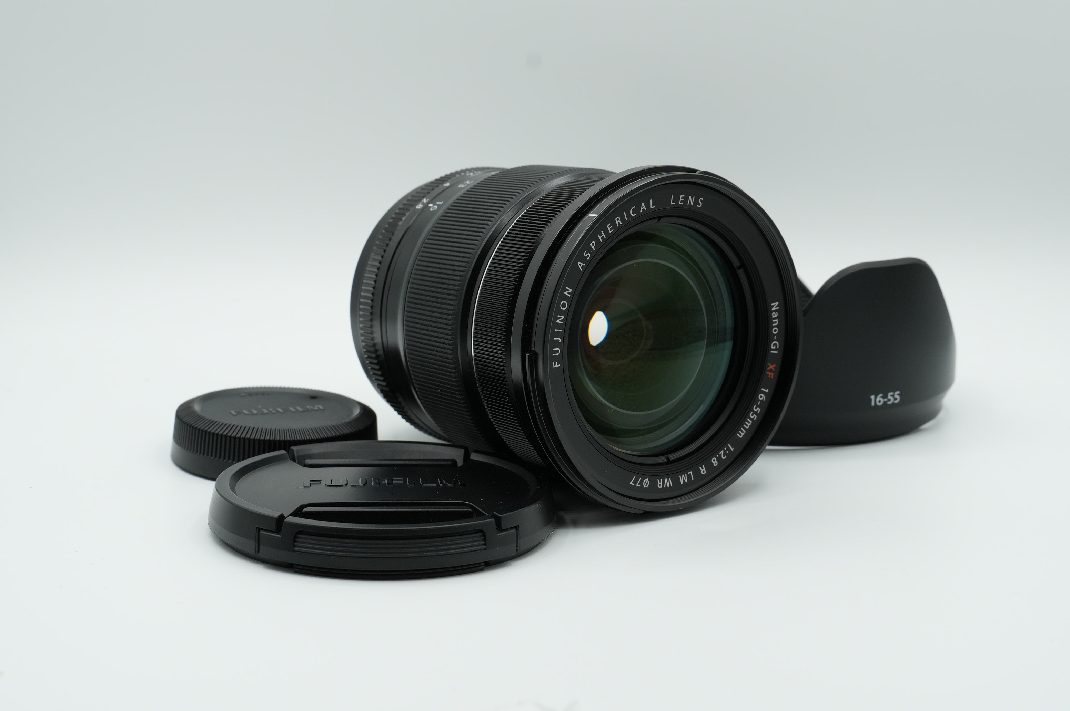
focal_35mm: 54
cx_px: 535
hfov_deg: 36.9
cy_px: 356
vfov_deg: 25.0
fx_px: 1604
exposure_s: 1/60
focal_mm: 36
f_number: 10
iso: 200
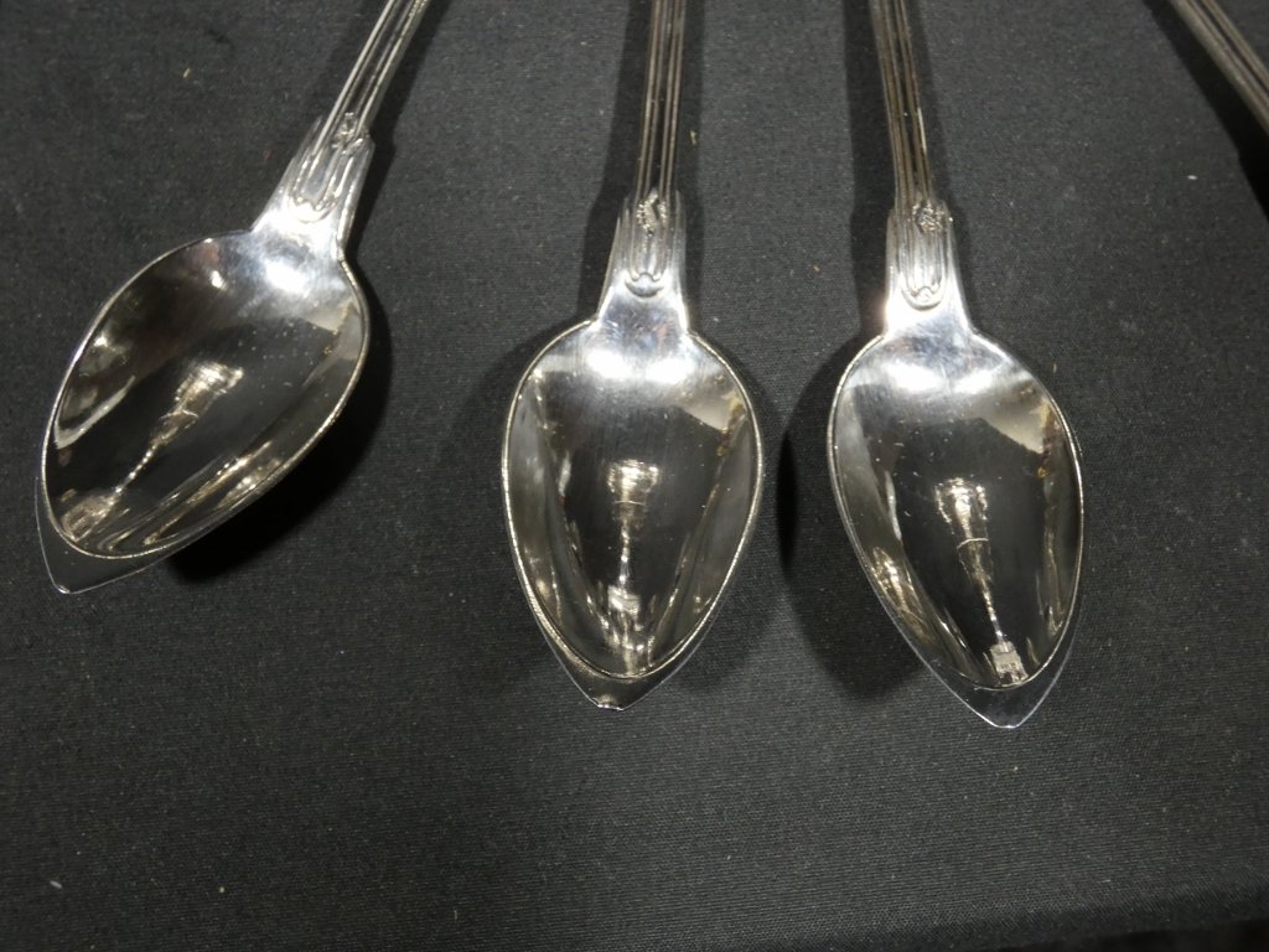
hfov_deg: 43.9
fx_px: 1576
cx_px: 634
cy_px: 476
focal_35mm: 43
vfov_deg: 33.6
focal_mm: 7.8
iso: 400
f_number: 3.7
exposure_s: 1/125
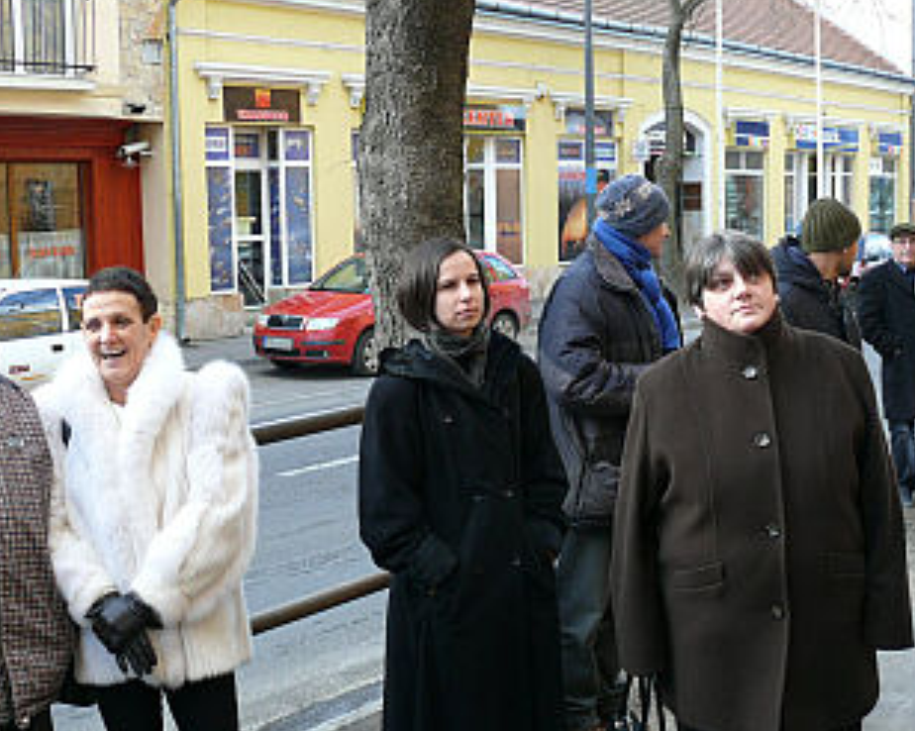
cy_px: 386
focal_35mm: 50
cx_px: 511
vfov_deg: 30.2
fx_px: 1353
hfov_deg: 37.3
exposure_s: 1/100
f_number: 2.8
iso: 100
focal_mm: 7.4
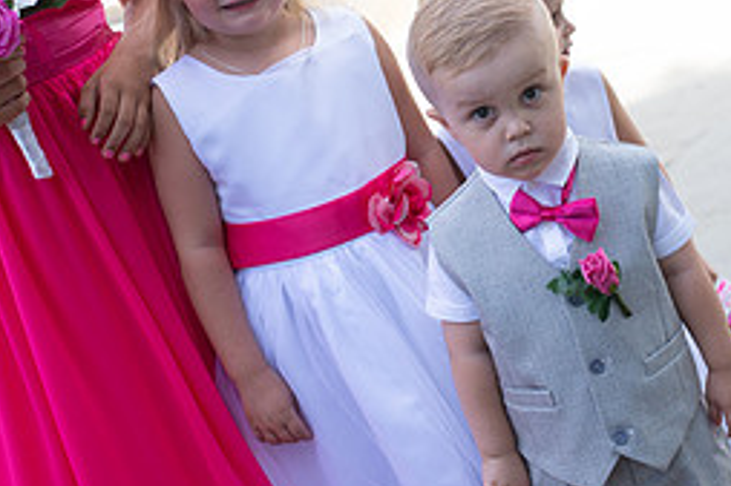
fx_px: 1623
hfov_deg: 25.2
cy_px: 115
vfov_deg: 16.9
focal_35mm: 80
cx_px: 489
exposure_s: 1/400
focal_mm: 35
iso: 100
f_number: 2.8
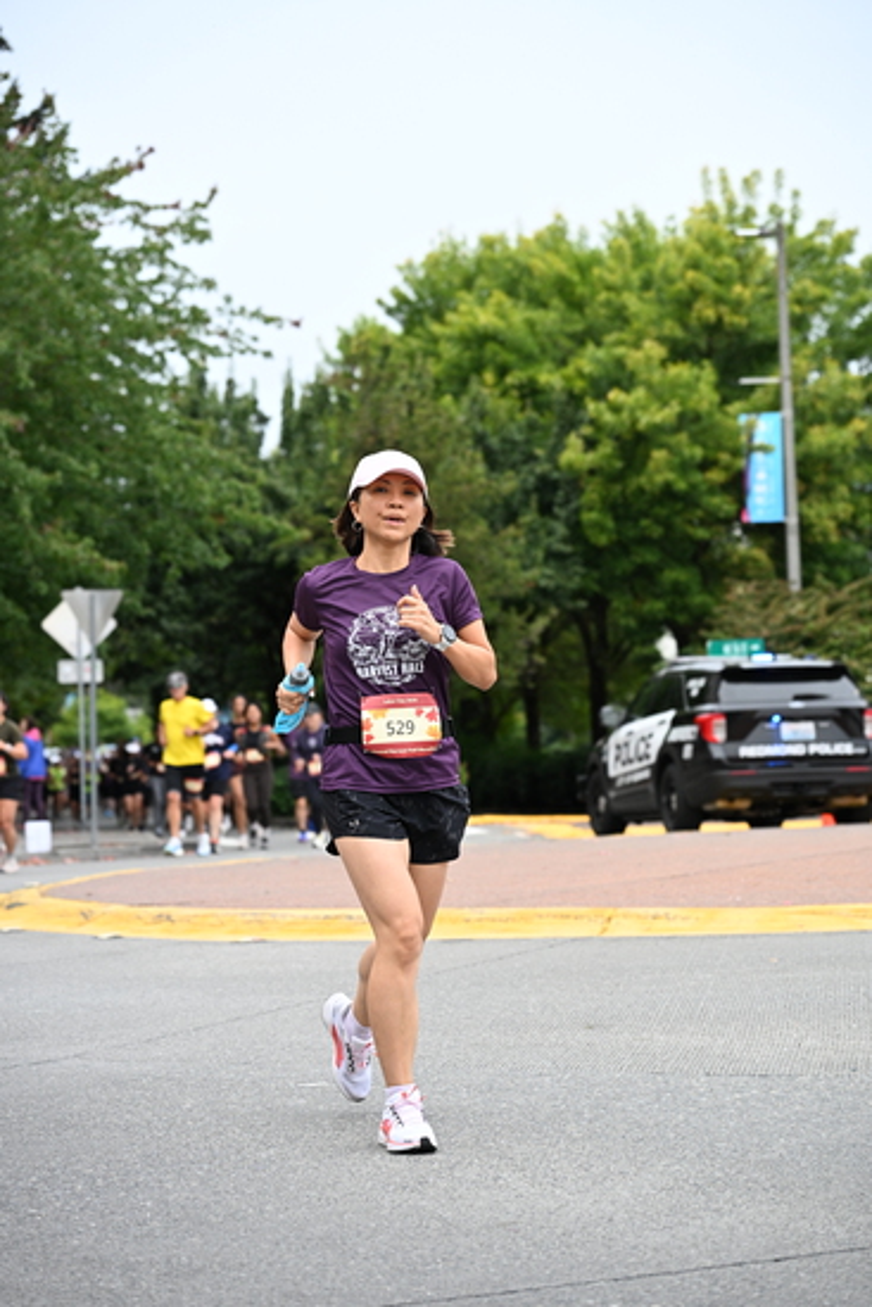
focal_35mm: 82
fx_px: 2977
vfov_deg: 24.8
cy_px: 654
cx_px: 436
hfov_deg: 16.7
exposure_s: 1/800
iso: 1600
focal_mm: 82
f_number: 4
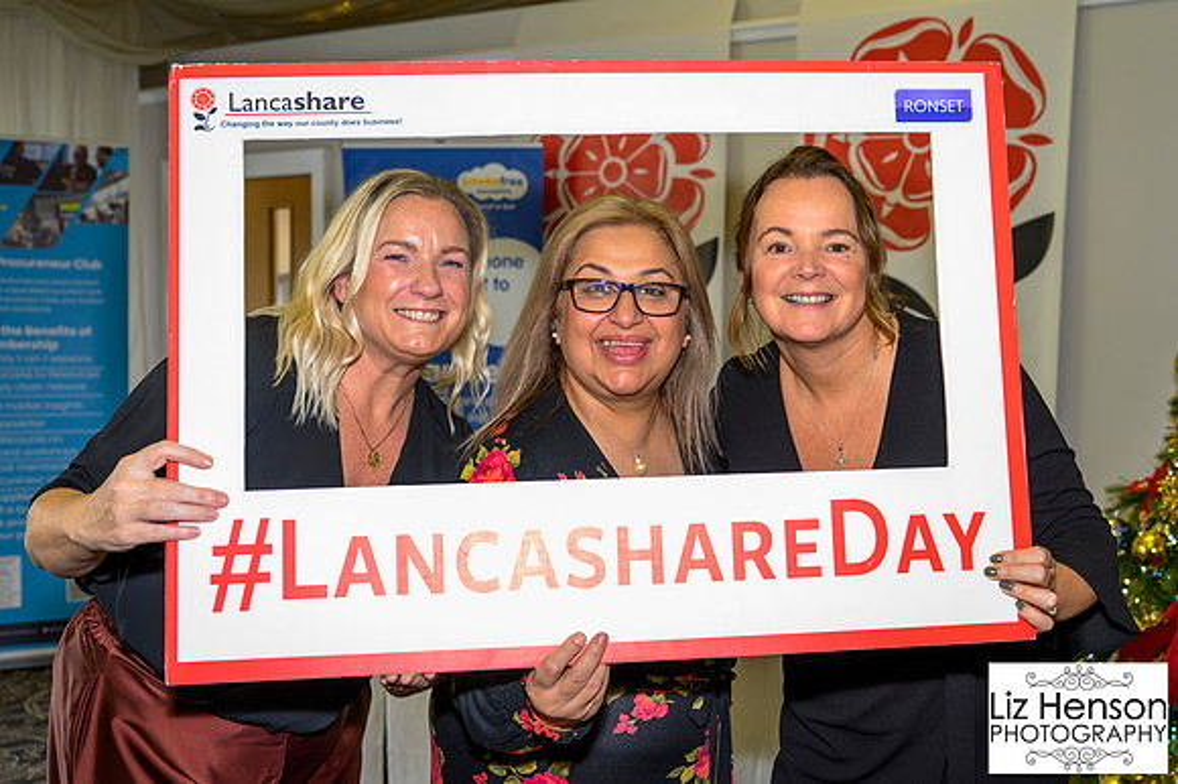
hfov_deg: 46.6
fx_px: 1365
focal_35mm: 42
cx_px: 656
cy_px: 398
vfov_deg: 32.0
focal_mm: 33.5
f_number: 4
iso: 3200
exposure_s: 1/100
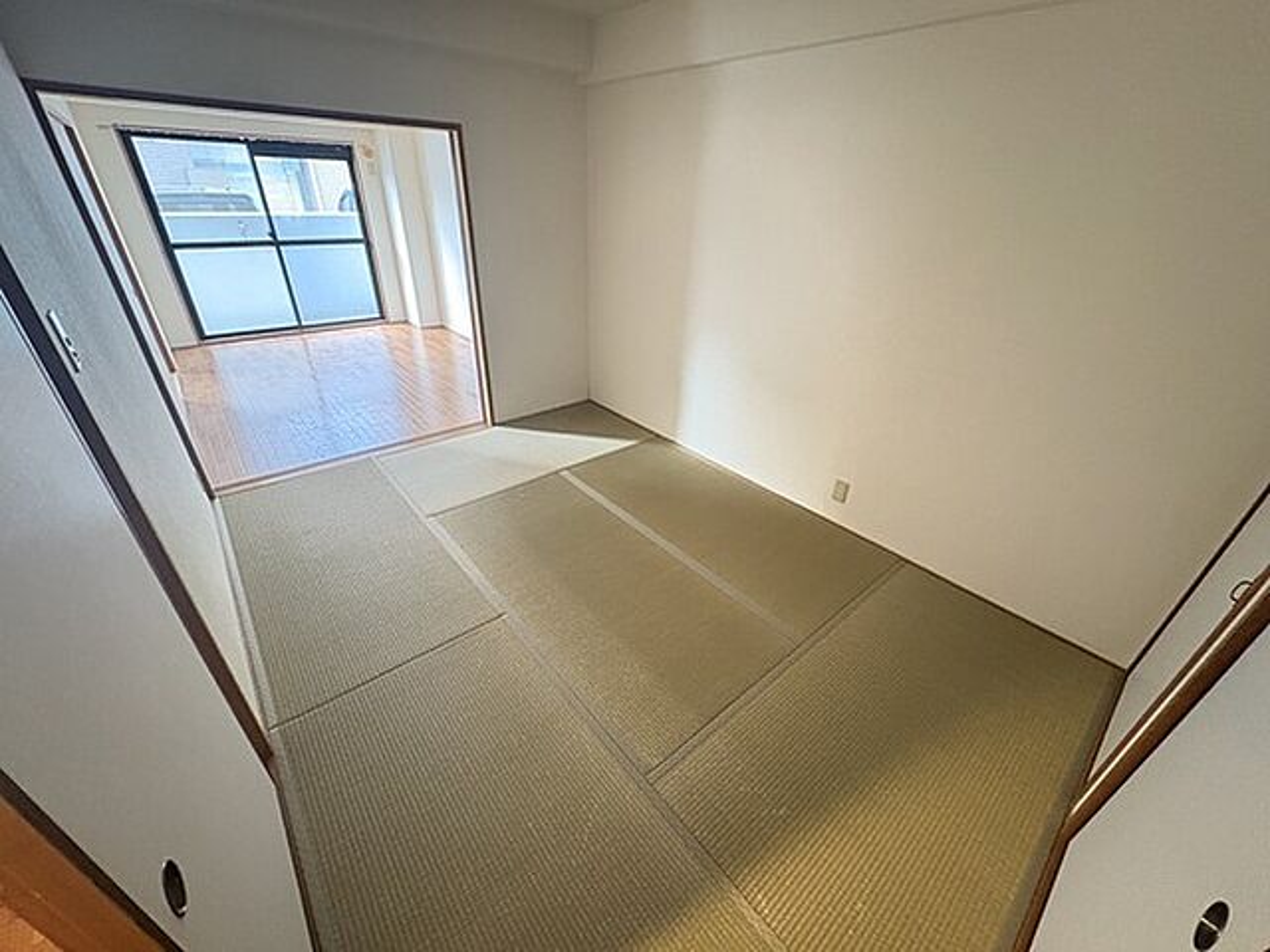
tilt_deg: -29.3
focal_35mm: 14
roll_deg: -1.6
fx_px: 514
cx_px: 635
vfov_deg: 85.7
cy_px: 476
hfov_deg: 102.1
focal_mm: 2.22
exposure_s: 1/30
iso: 1000
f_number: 2.2
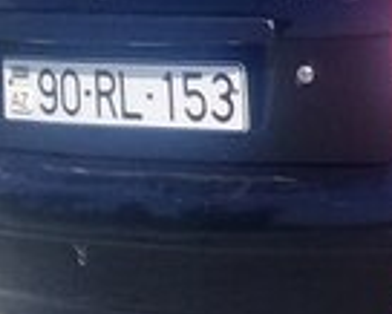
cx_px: 718
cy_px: -79
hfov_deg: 12.0
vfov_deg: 10.3
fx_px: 1707
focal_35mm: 147
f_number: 2.2
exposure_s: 1/880
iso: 50
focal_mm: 3.3
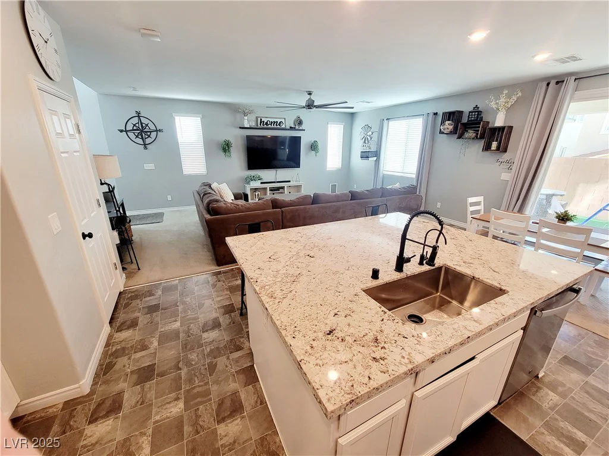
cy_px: 228
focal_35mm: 13
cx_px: 304
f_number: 2.2
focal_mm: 2.2
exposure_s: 1/60.2
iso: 125
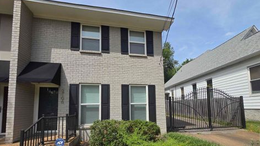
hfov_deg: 102.9
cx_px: 133
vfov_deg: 68.3
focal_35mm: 15
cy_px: 99
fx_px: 103
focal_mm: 2.2
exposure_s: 1/2043
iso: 50
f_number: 2.2
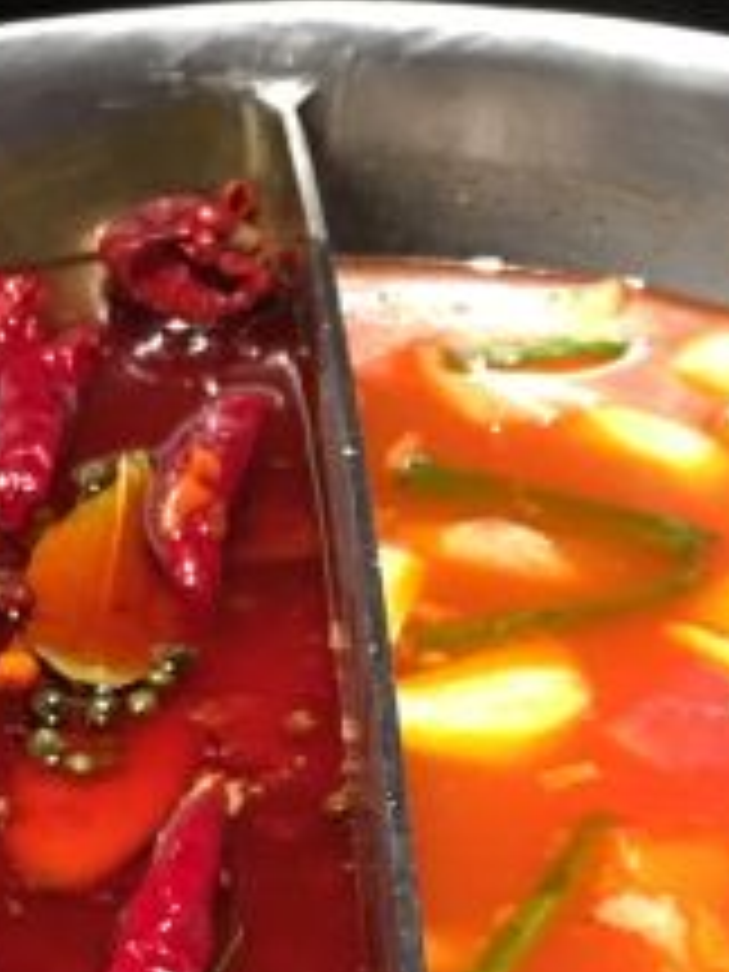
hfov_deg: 15.7
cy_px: 1035
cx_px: 322
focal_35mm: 94
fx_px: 2639
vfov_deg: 20.0
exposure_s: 1/10
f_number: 2.2
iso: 100
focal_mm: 4.15
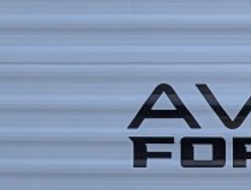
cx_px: 368
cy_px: 45
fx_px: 1359
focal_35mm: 187
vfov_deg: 8.0
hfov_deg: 10.2
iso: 43
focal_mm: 6.81
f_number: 1.85
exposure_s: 1/2410
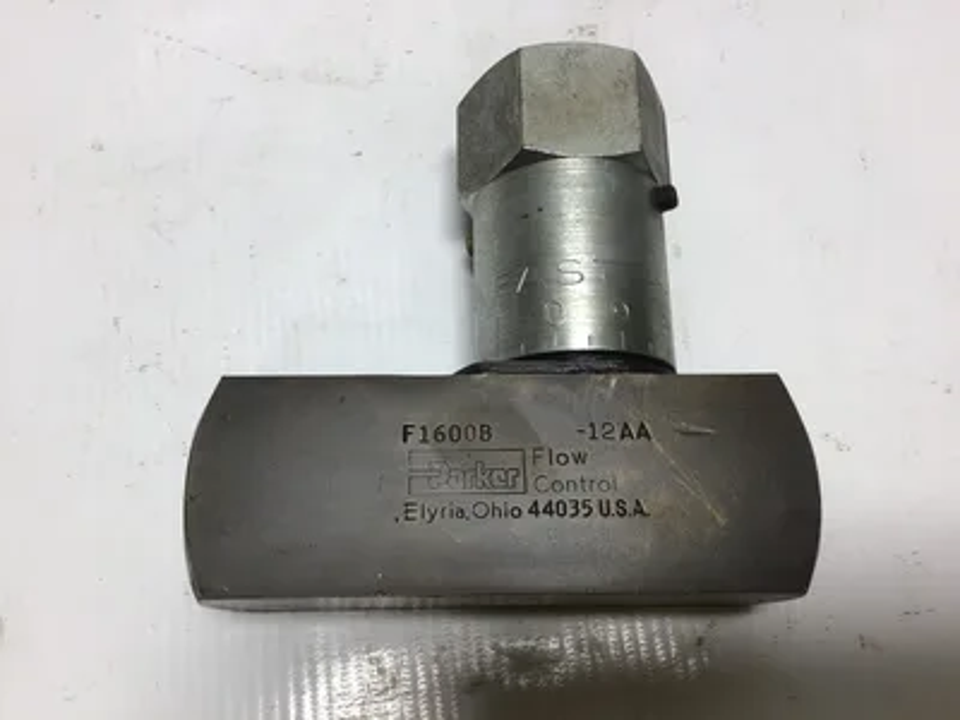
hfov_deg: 58.4
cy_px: 360
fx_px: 860
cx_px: 480
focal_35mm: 31
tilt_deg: -70.3
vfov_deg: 45.4
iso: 25
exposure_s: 1/144
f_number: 2.4
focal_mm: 3.3
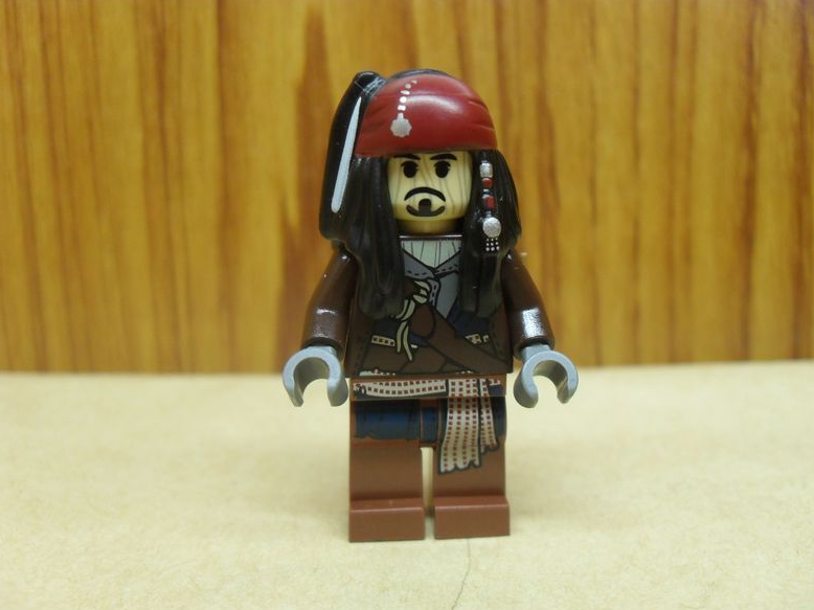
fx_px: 846
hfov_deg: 51.4
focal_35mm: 36
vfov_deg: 39.6
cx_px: 413
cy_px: 310
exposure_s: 1/30
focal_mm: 6.2
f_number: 2.8
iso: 200
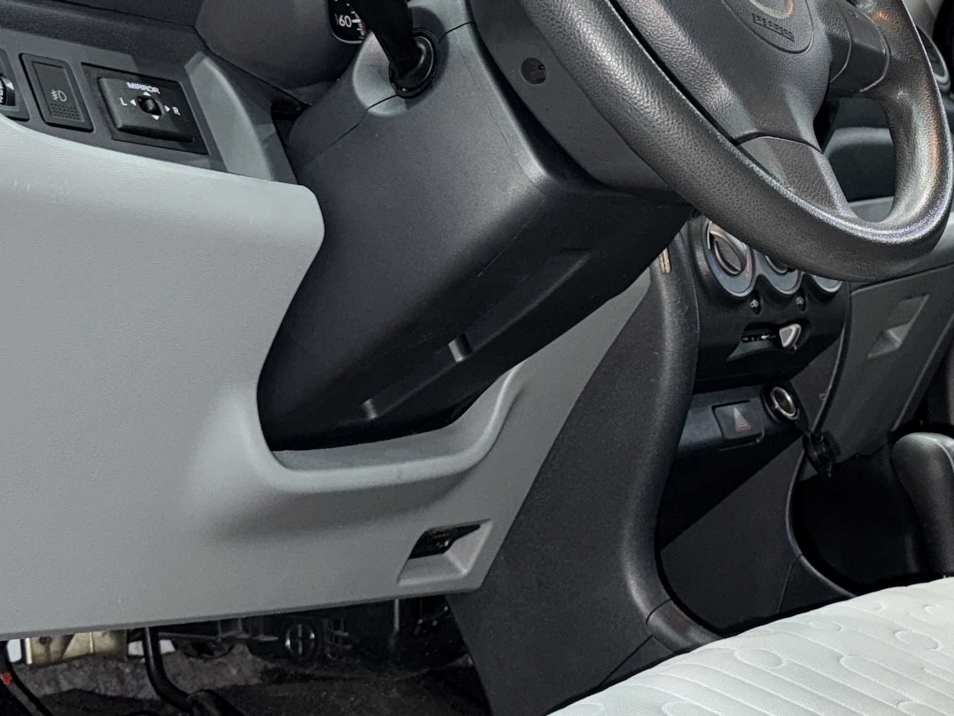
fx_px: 1736
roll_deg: +0.4
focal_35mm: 63
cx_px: 809
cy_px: 194
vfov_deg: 23.1
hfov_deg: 29.8
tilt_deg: +2.4
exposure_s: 1/17
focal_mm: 6.76
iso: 125
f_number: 1.78
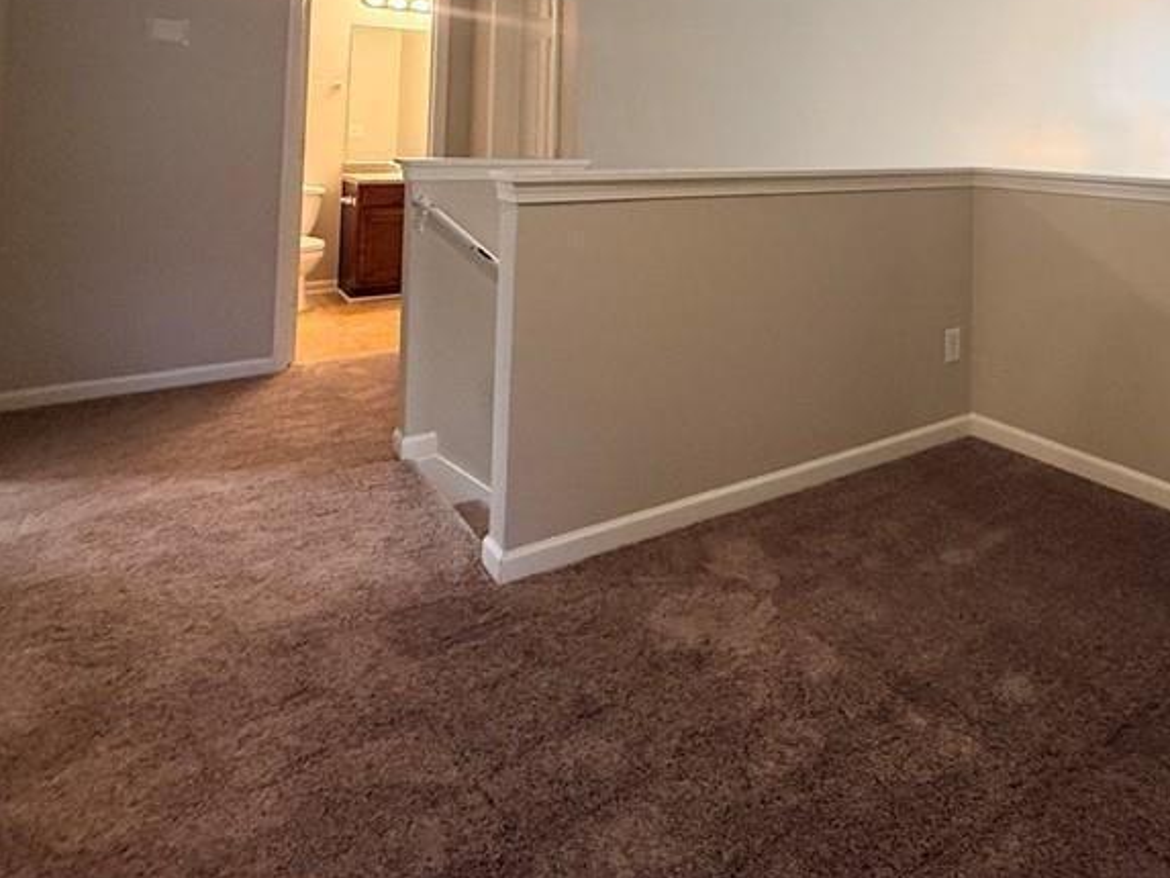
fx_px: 845
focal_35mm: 25
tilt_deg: +3.0
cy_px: 100
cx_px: 845
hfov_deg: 66.0
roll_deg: -1.4
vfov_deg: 49.4
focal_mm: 2.22
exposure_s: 1/60
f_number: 2.2
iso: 400
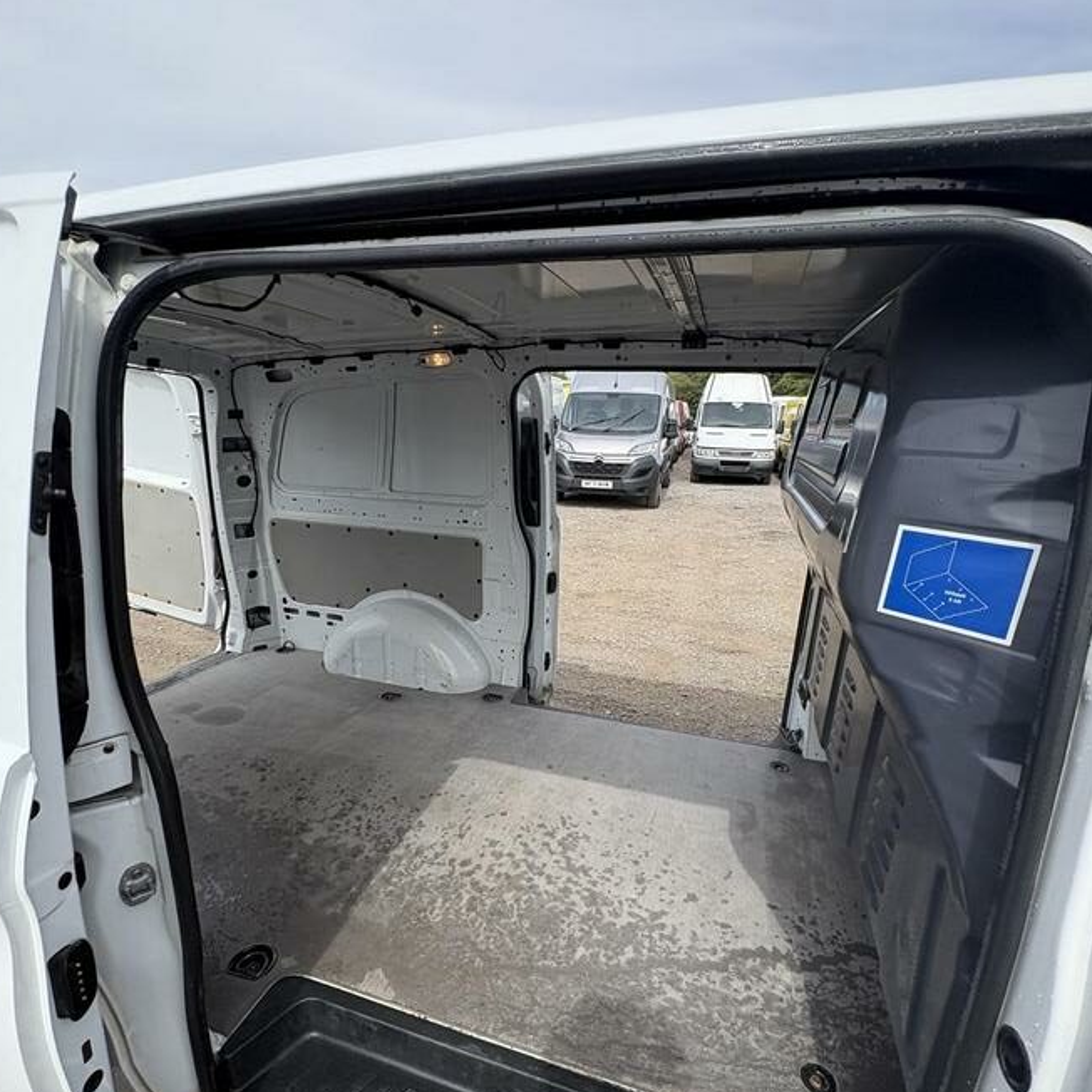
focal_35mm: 17
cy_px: 606
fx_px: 607
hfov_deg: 84.0
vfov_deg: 83.7
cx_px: 538
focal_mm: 2.22
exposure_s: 1/1143
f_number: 2.2
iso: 64
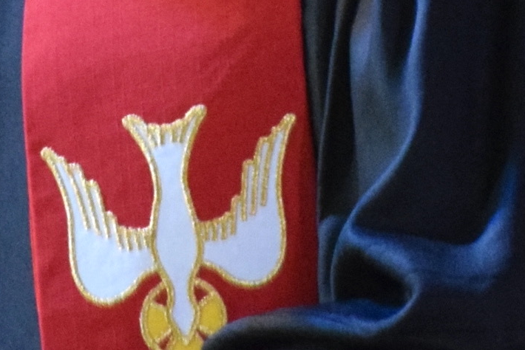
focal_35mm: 1900
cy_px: -329
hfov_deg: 1.1
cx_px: -46
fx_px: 27718
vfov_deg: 0.7
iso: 3200
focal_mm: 200
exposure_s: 1/30
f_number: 5.6
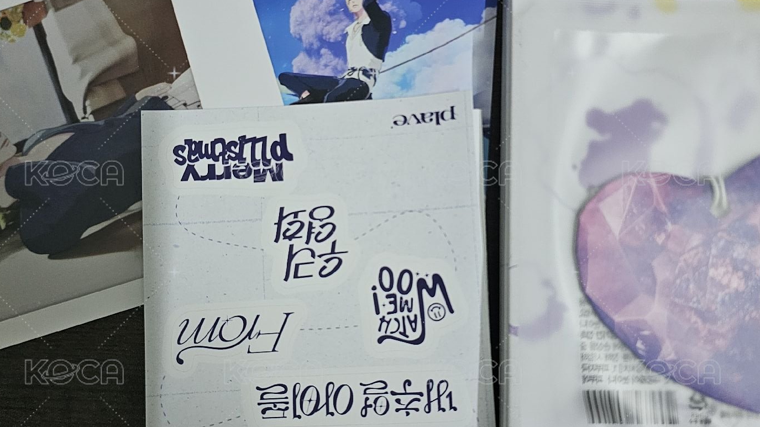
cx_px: 373
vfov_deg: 33.7
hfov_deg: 56.6
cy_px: 205
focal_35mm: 35
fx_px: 705
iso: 800
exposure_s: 1/60
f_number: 1.7
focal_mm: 6.3
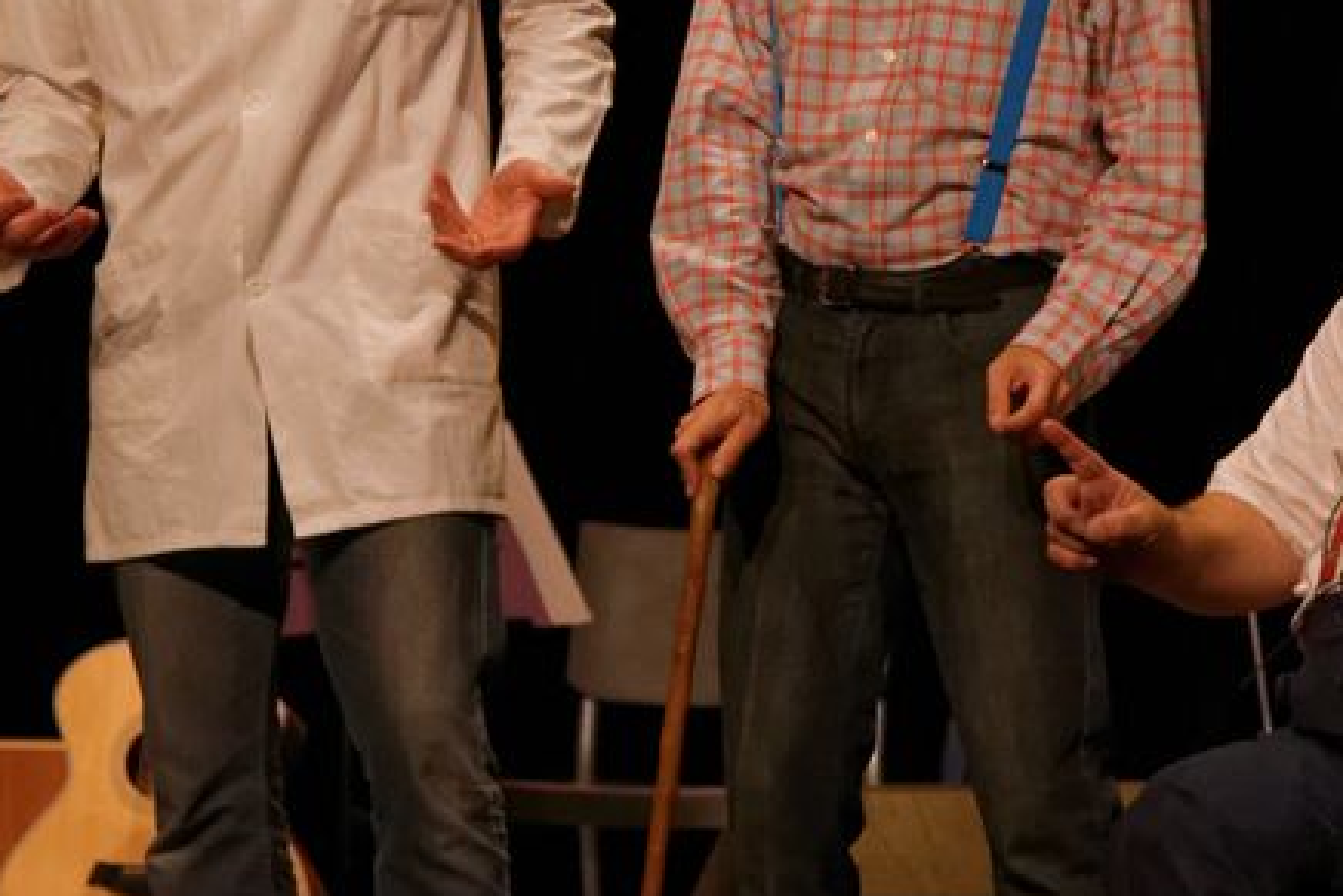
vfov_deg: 4.5
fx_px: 11493
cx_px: 813
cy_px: 416
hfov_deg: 6.7
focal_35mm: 308
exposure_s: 1/1000
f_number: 4
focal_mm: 105
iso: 3200
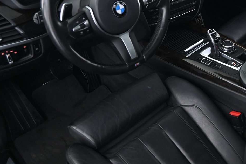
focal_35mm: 41
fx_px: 280
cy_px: 61
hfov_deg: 45.3
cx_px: 192
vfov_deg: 32.5
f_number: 3.5
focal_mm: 16
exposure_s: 1/8
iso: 1600
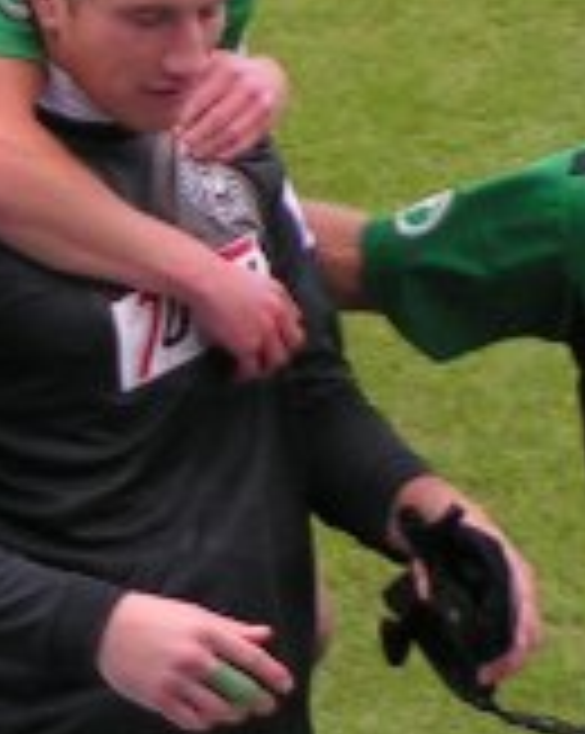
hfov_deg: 2.4
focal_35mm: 629
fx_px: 13638
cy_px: -464
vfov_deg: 3.1
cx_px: -990
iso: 80
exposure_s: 1/160
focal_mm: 20
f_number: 3.5
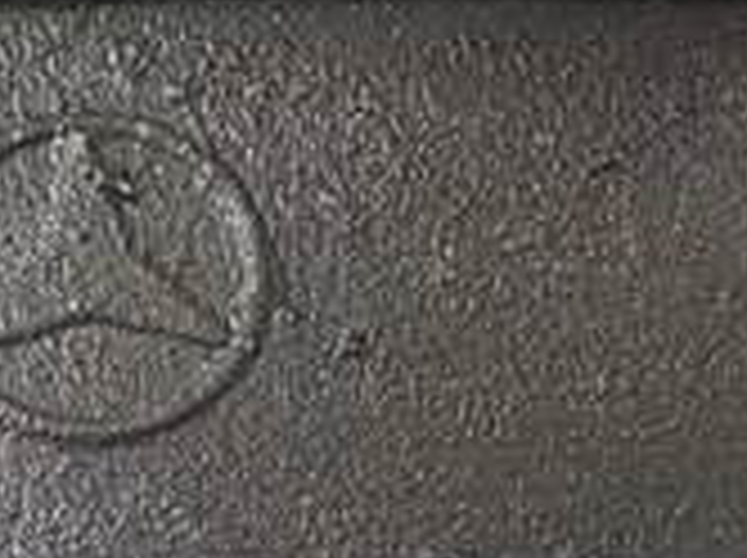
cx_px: 63
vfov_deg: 12.4
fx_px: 2500
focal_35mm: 116
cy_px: 688
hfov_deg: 16.7
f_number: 3.3
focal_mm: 4.1
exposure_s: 1/40
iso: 125
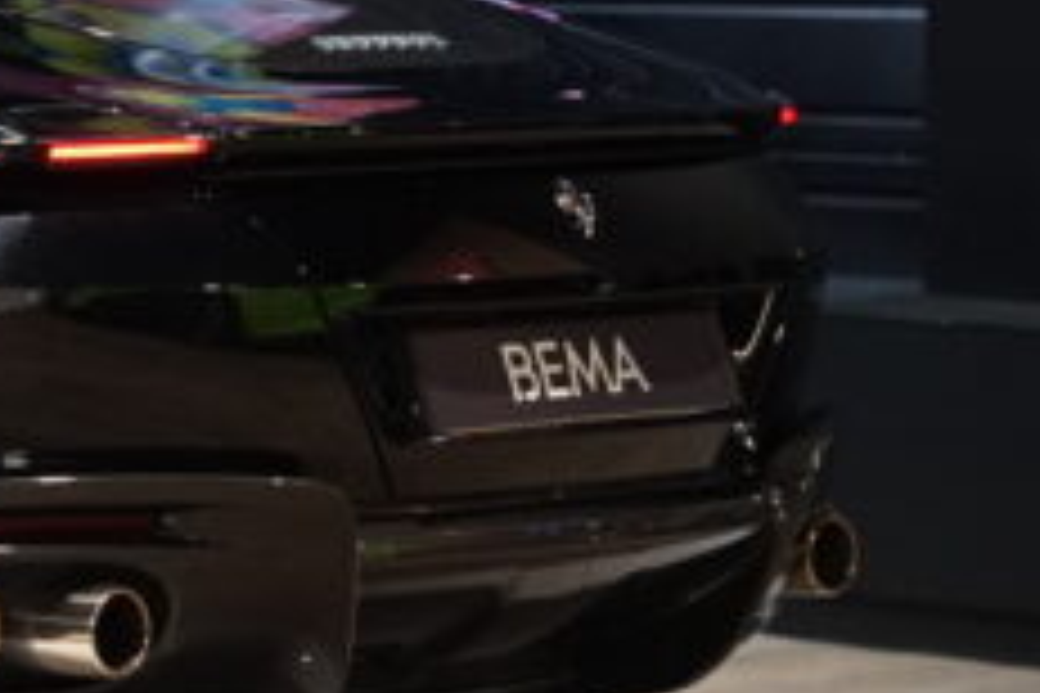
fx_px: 6731
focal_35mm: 233
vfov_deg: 5.9
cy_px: 140
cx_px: -644
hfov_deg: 8.6
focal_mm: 70
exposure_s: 1/80
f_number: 2.8
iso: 1250
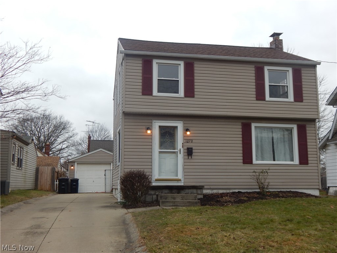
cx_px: 168
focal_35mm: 38
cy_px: 126
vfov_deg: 37.7
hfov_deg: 49.0
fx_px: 370
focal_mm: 6.8
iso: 125
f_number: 3.4
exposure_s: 1/200
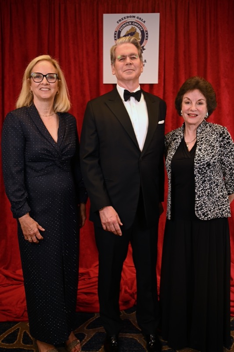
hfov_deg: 38.9
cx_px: 117
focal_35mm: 34
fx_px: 332
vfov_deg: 55.8
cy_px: 176
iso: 640
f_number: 4
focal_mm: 34
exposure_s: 1/125
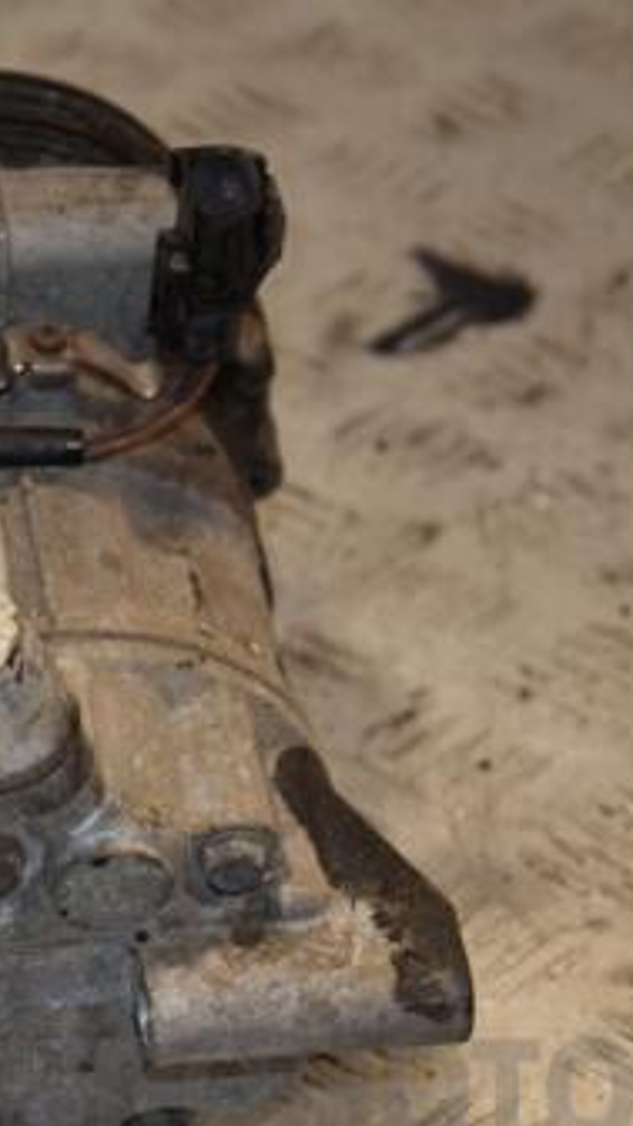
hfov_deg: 6.9
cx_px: -134
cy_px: 643
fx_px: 5192
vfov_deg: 12.4
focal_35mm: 174
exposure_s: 1/200
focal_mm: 62
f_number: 5.6
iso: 800
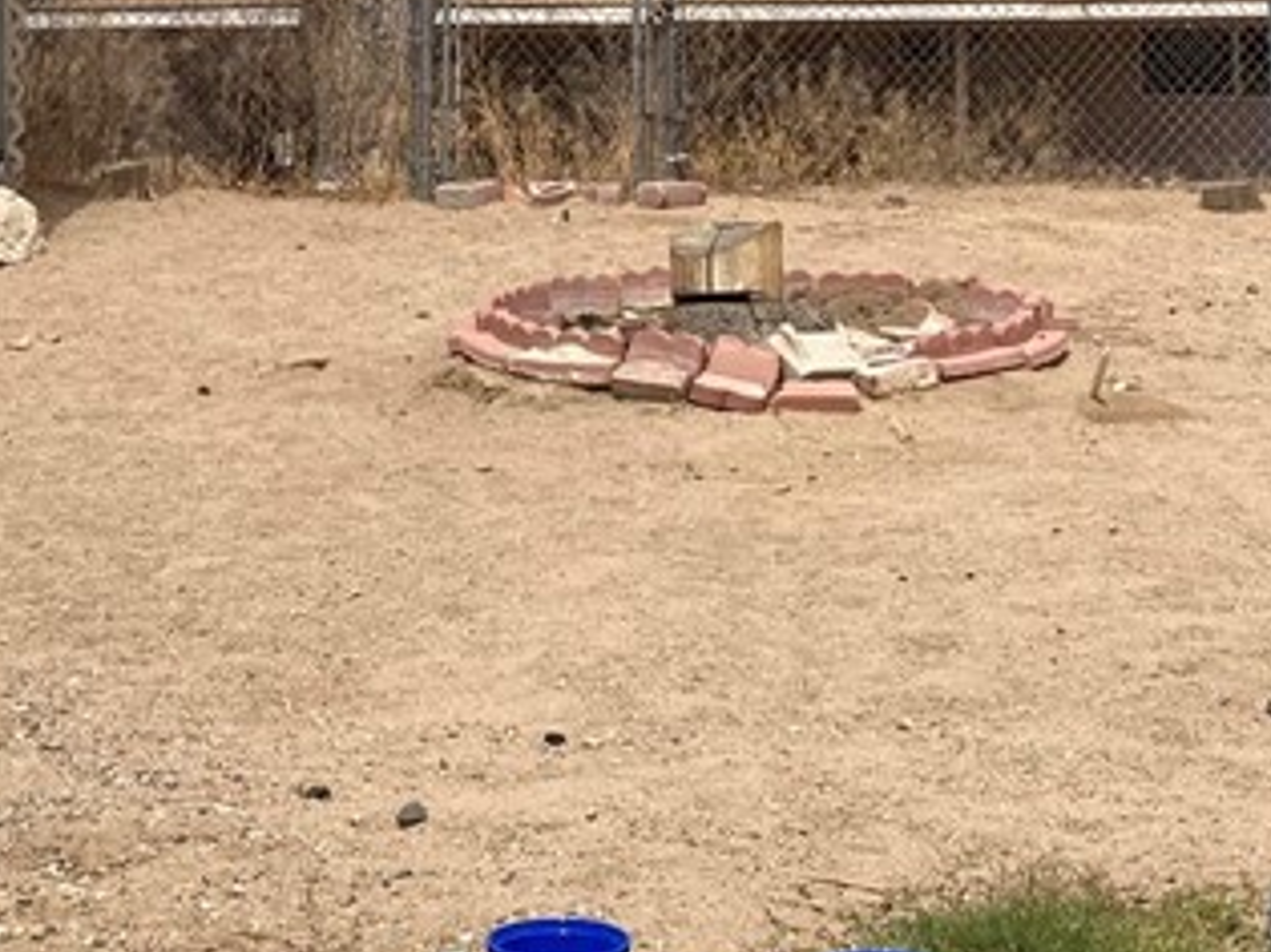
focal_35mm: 91
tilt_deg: +5.1
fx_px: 3340
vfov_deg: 15.4
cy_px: -311
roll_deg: +1.2
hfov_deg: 21.5
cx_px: 504
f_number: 1.8
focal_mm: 3.99
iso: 20
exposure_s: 1/3745
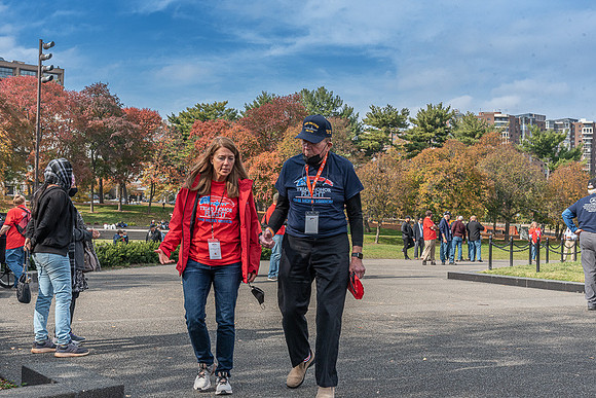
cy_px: 199
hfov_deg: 42.7
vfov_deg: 29.3
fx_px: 762
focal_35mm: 46
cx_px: 298
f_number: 11
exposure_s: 1/500
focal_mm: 46
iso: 500
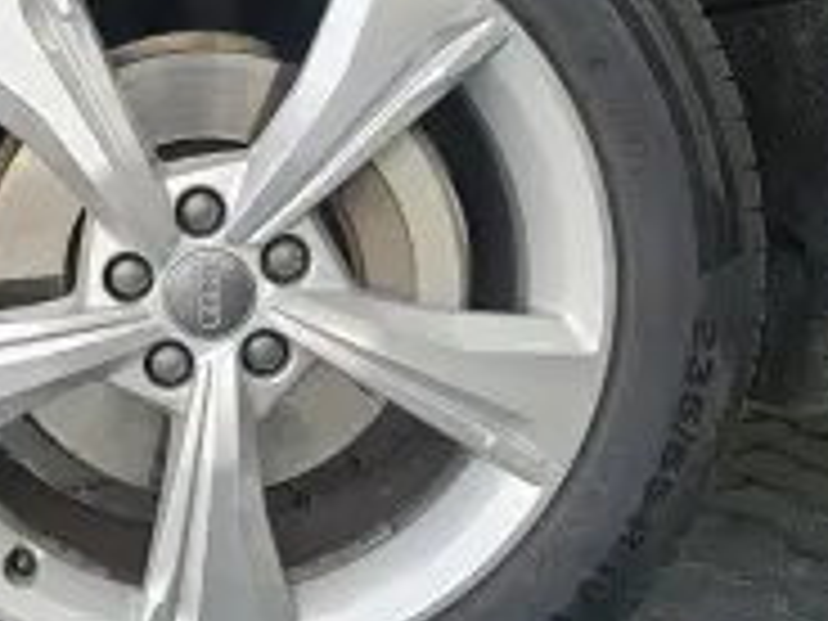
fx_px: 1076
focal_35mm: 45
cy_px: 238
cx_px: 122
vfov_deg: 32.1
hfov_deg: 39.7
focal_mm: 6.3
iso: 20
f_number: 1.7
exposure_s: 1/100
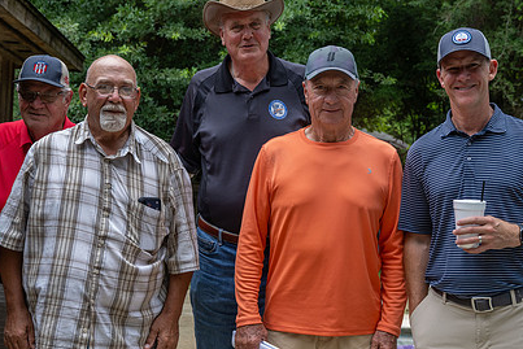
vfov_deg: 23.0
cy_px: 177
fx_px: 857
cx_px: 245
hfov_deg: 33.9
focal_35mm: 59
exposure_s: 1/100
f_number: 5
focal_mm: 41
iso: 640
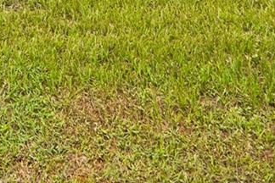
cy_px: -240
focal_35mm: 79
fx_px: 603
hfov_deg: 22.9
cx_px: -81
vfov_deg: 13.4
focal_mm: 16
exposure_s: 1/1600
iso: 200
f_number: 4
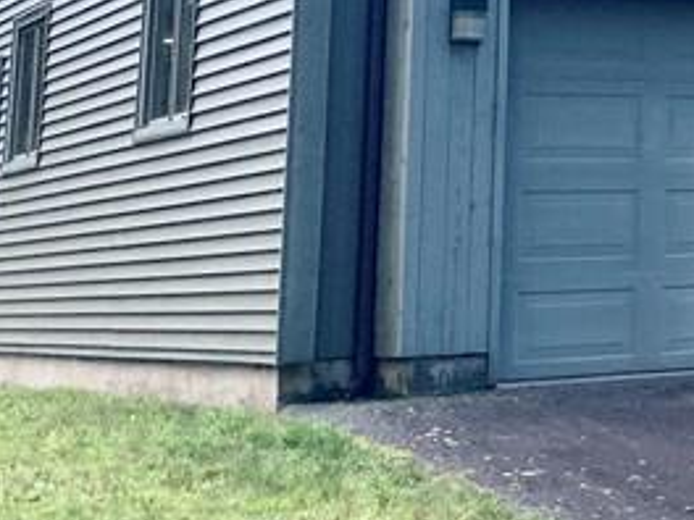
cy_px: -152
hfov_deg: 16.8
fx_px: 2025
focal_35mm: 101
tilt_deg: +11.4
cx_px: 1170
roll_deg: +2.3
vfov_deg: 14.1
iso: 25
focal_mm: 4.25
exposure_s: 1/796
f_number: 1.8
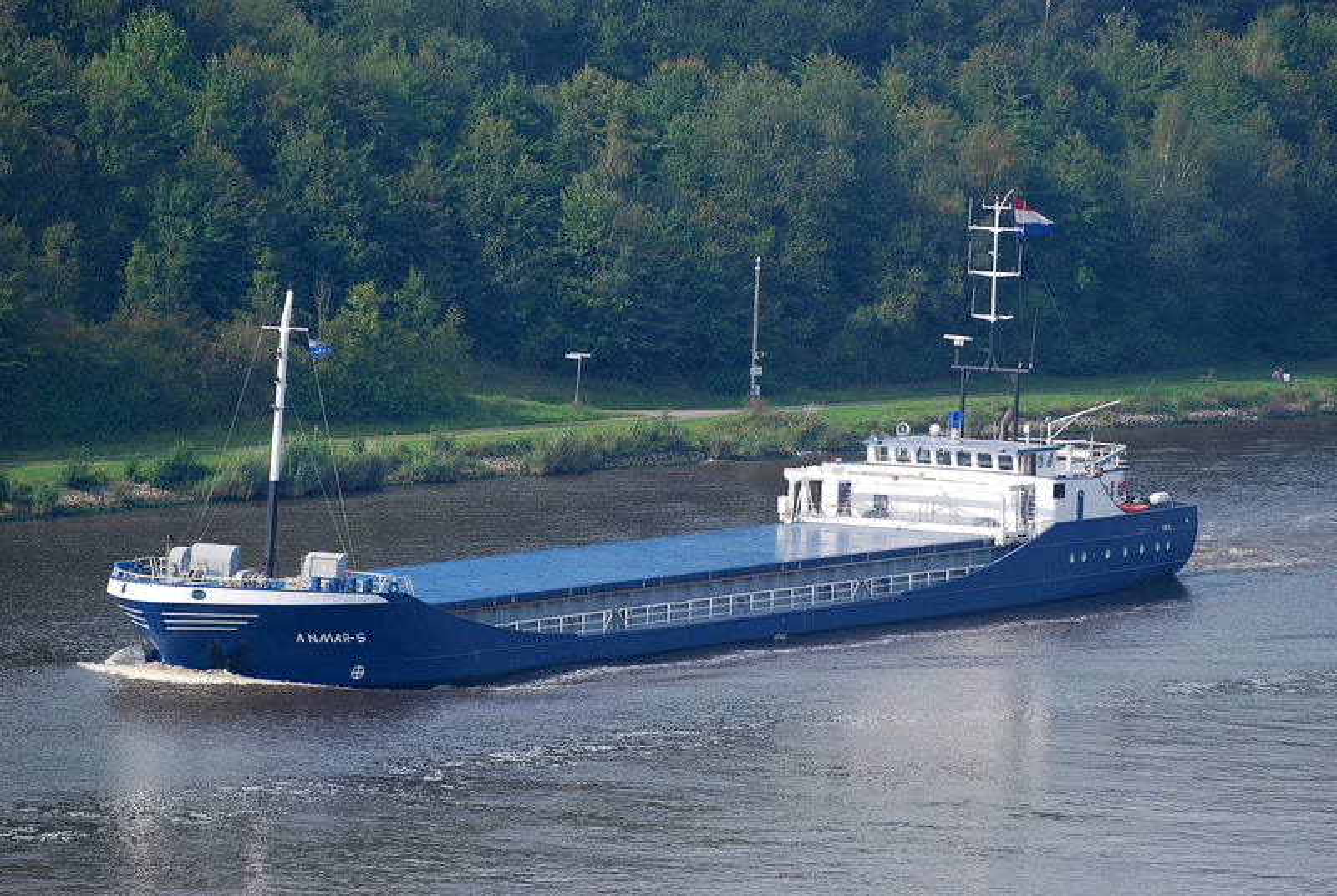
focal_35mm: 270
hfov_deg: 7.6
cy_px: 448
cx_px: 668
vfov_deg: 5.1
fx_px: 10042
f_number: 5.3
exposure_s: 1/640
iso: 200
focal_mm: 180
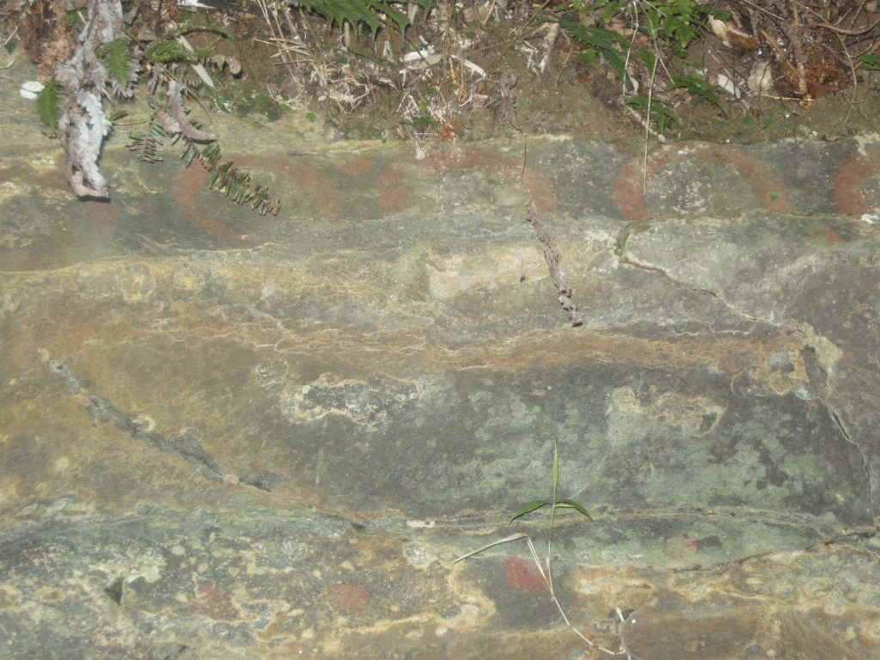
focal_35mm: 87
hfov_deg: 22.5
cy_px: 330
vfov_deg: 17.0
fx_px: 2212
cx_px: 440
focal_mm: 18.6
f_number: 4.3
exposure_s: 1/60
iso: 665
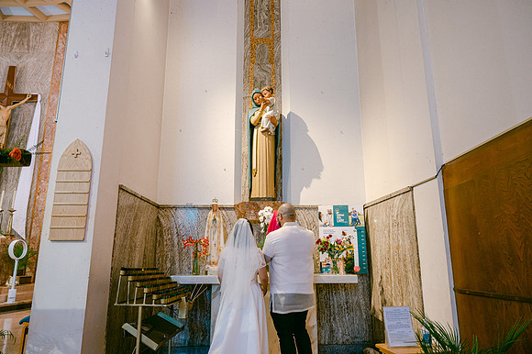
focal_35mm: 25
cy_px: 177
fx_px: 372
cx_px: 266
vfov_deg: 50.9
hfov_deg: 71.2
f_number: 3.2
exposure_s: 1/160
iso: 1600
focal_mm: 24
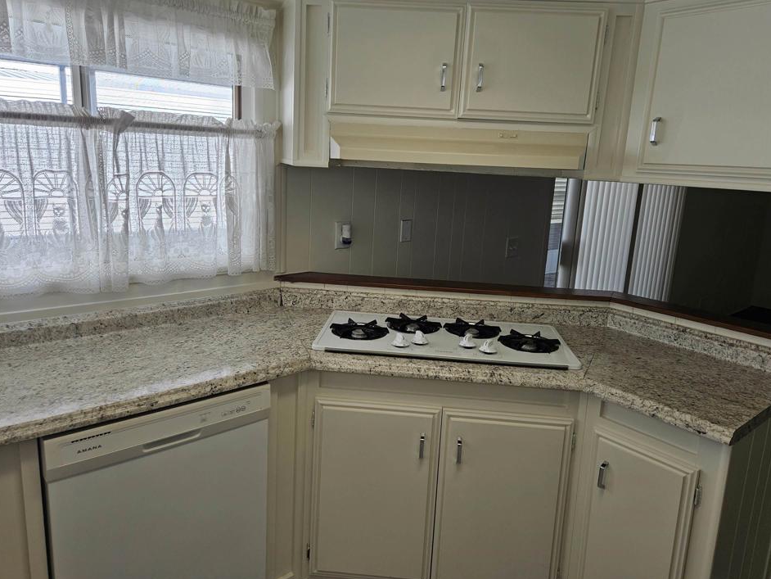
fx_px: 557
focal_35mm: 25
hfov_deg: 69.4
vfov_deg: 54.9
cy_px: 274
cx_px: 387
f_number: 1.8
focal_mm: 5.4
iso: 32
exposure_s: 1/120
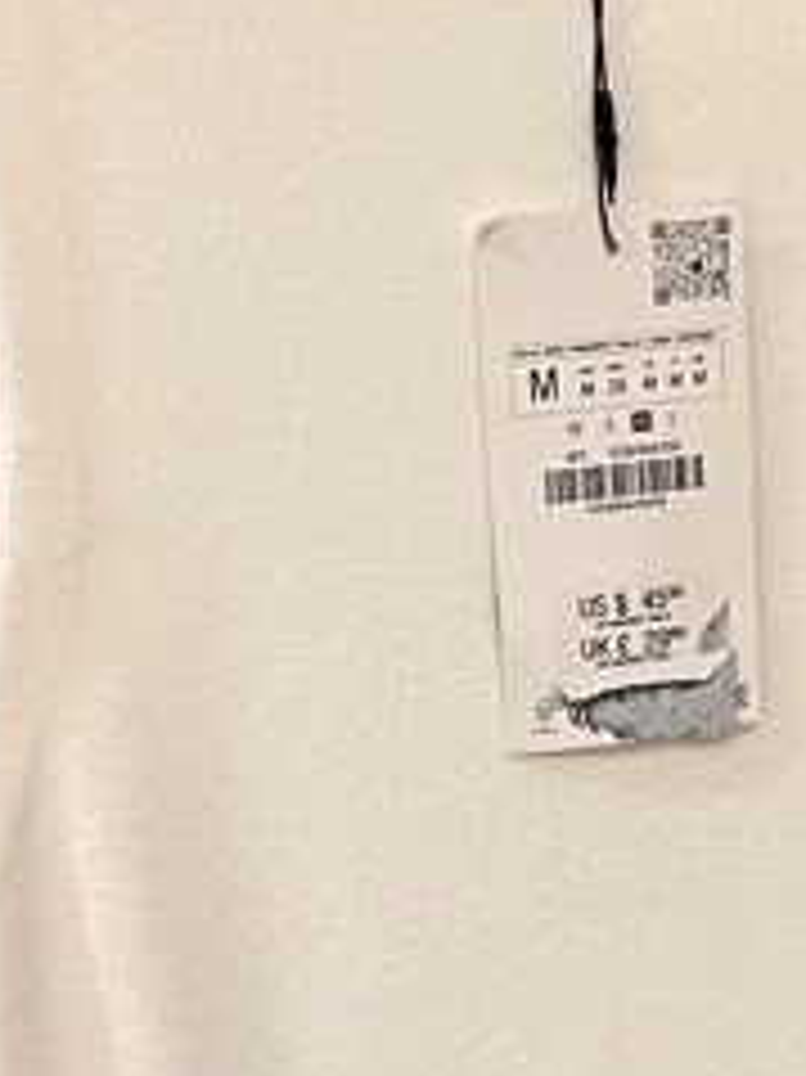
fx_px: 3387
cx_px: 847
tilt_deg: -18.2
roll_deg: +1.9
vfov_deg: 18.0
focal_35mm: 109
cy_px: 756
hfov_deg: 13.3
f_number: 1.5
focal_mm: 5.7
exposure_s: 1/50
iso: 250
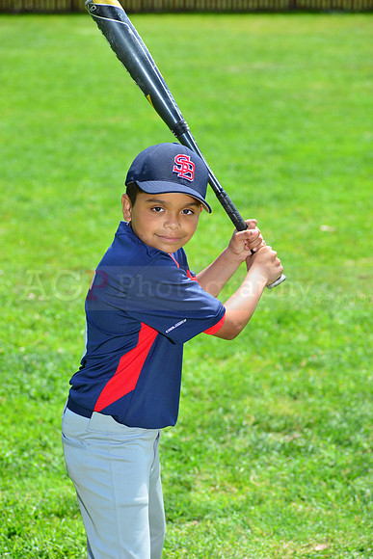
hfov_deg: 10.2
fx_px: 2097
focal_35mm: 135
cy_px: 280
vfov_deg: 15.2
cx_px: 186
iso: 200
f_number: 8
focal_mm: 135
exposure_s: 1/200
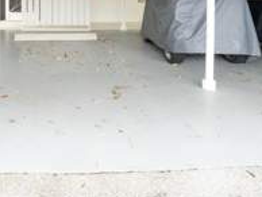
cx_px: 62
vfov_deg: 33.5
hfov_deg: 46.9
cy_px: -13
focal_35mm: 38
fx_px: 288
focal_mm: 16
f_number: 8
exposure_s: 1/30
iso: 400
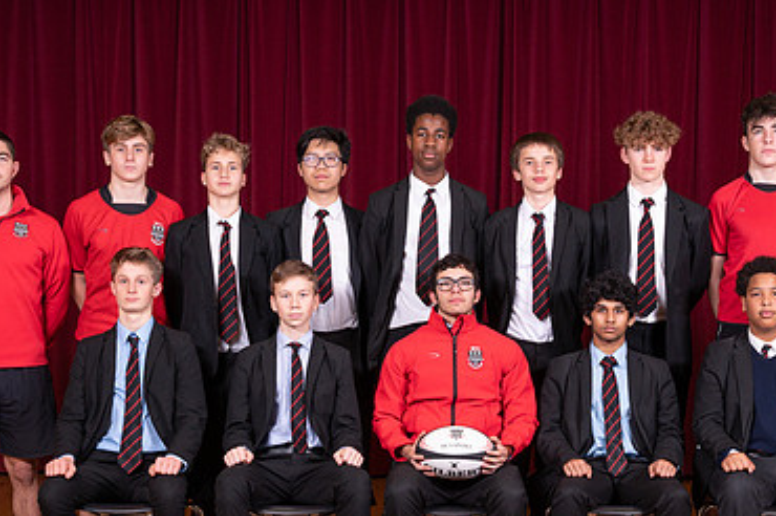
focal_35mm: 73
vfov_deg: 18.5
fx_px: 1572
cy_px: 379
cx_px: 456
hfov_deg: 27.7
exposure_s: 1/50
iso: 800
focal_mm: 45
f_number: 8
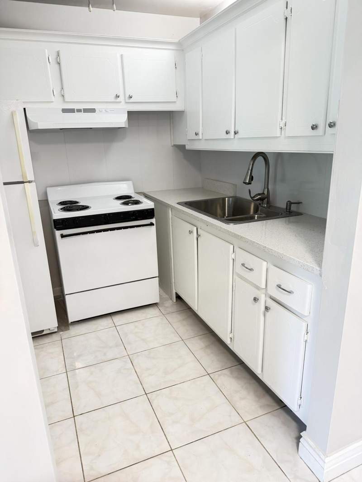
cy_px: 241
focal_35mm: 24
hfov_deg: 56.8
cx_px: 181
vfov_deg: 71.6
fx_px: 335
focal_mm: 6.76
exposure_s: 1/60
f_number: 1.78
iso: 400
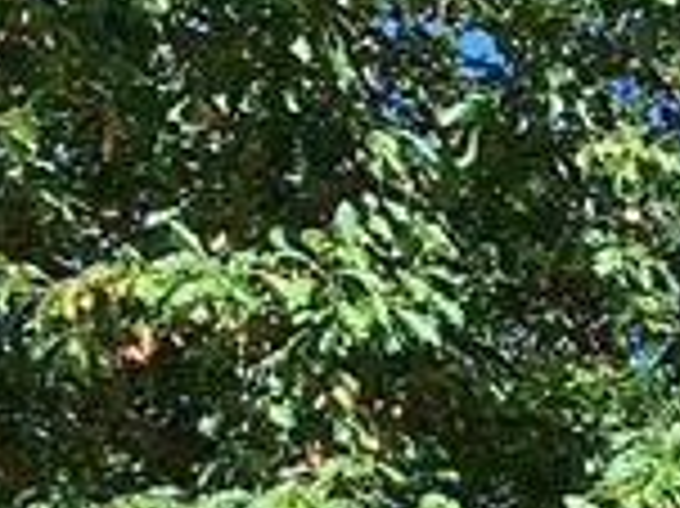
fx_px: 3062
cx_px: 1905
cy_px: 1546
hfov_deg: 10.1
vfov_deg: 8.1
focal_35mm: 156
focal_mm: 5.54
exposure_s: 1/2141
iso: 40
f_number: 1.8
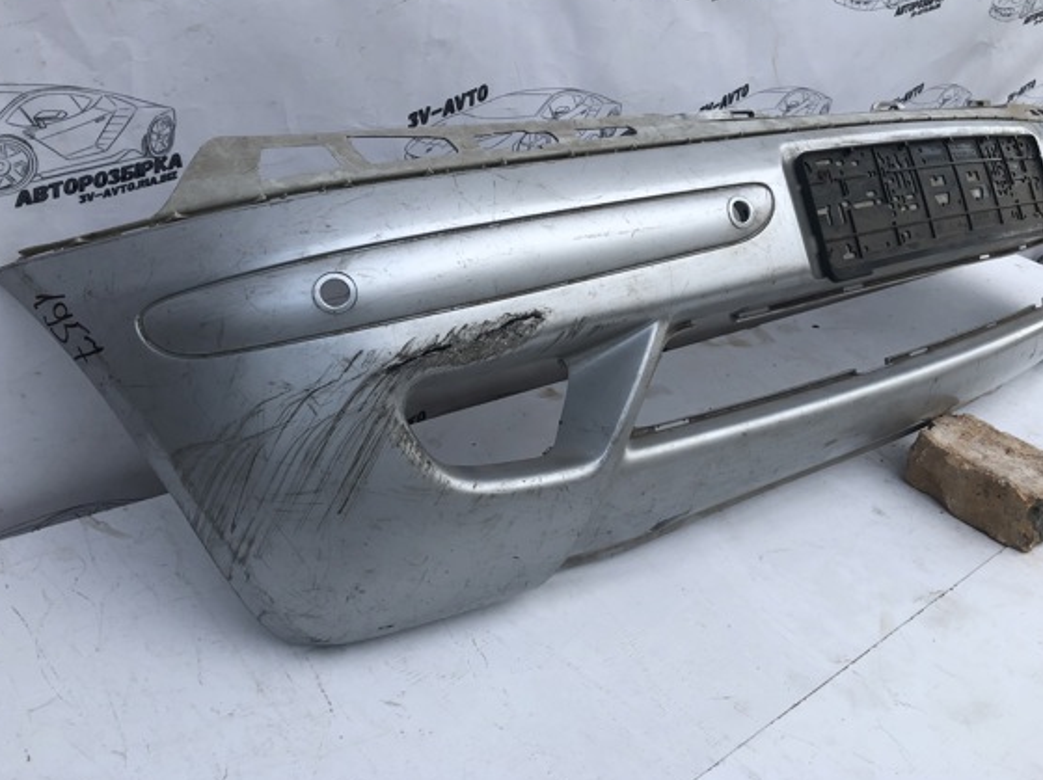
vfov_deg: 44.1
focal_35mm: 32
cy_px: 358
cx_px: 570
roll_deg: -10.5
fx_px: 963
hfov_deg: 56.8
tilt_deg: -26.3
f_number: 1.8
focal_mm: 3.99
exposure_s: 1/235
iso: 20
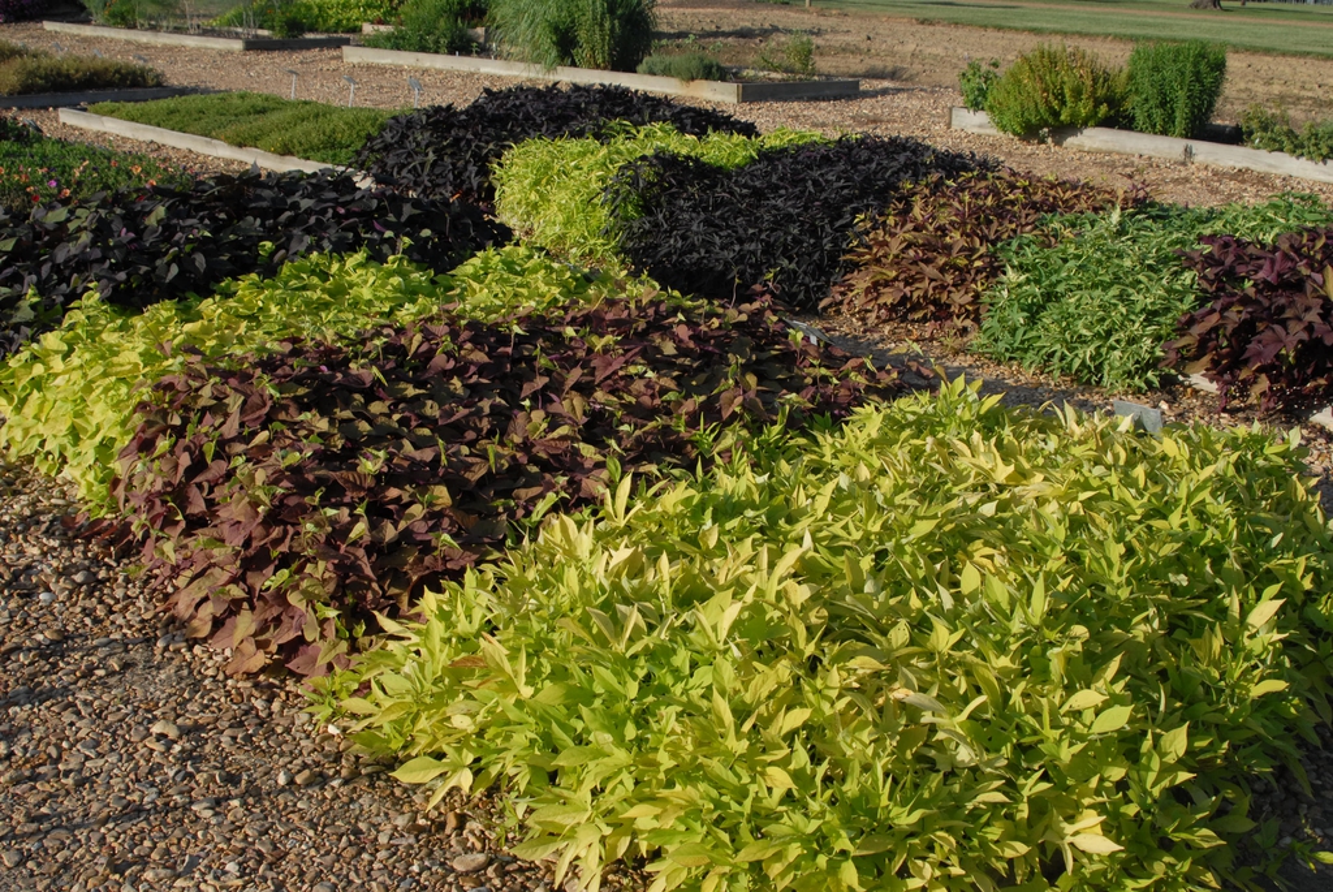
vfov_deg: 32.0
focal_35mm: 42
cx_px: 666
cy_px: 446
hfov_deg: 46.4
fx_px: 1557
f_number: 10
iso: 400
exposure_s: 1/350
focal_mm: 28
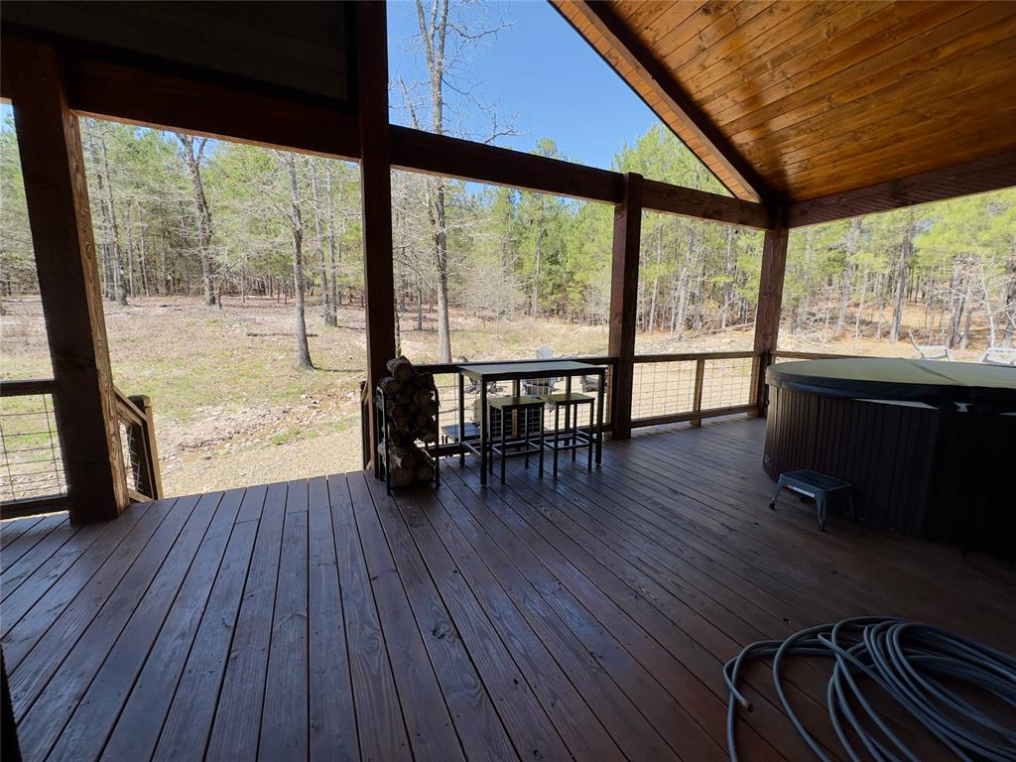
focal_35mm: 14
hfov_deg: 102.1
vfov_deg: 85.7
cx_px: 508
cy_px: 381
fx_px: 411
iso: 40
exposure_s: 1/527
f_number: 2.2
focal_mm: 2.22
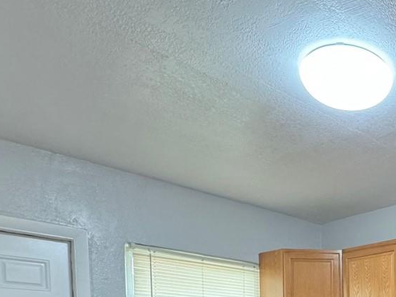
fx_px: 458
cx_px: 422
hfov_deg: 39.4
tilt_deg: -3.4
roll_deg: +0.8
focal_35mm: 40
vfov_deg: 29.7
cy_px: 374
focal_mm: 2.22
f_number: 2.2
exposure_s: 1/60
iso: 400
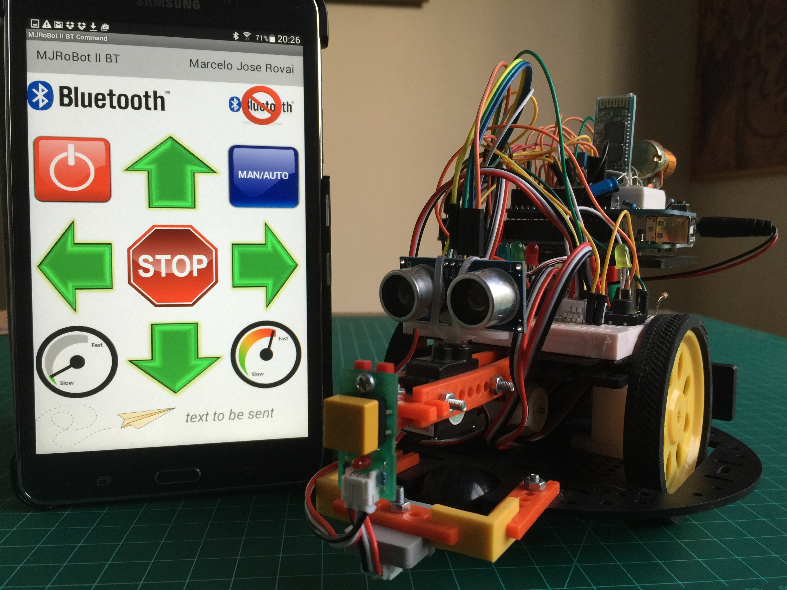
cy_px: 295
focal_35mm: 29
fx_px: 659
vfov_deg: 48.2
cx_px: 394
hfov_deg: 61.7
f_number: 2.2
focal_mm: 4.15
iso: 40
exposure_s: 1/33
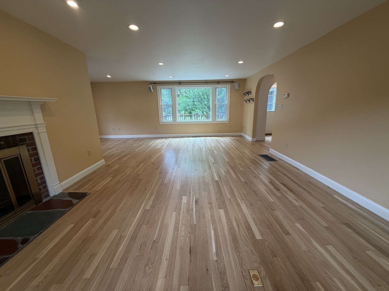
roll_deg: +1.5
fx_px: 157
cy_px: 146
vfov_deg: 85.7
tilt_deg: -14.0
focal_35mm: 14
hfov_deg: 102.1
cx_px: 194
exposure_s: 1/120
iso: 200
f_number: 2.2
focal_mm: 2.22
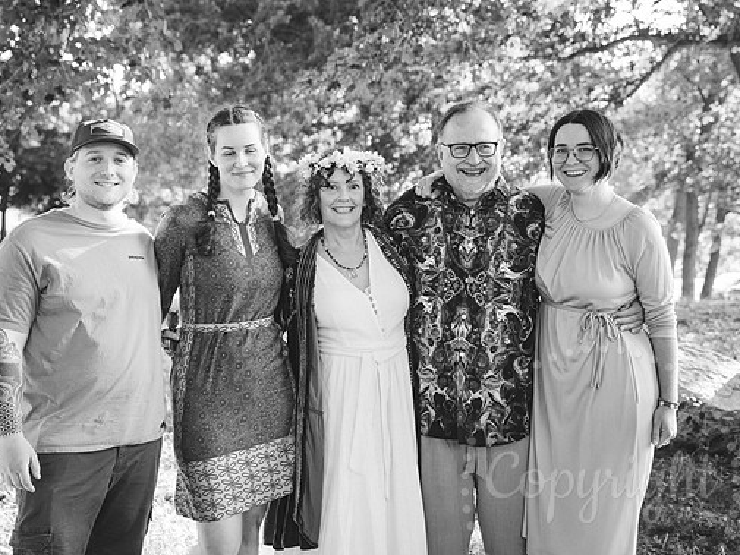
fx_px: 1133
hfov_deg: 36.1
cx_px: 322
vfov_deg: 27.5
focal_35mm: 53
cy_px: 277
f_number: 4
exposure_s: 1/320
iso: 1000
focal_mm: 48
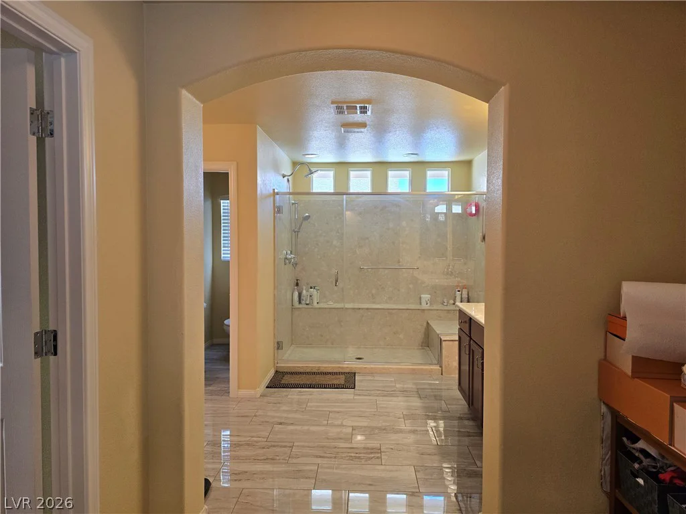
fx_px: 456
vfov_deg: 58.9
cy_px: 257
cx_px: 343
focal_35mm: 23
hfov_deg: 73.9
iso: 200
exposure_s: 1/120
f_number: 1.7
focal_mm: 6.3
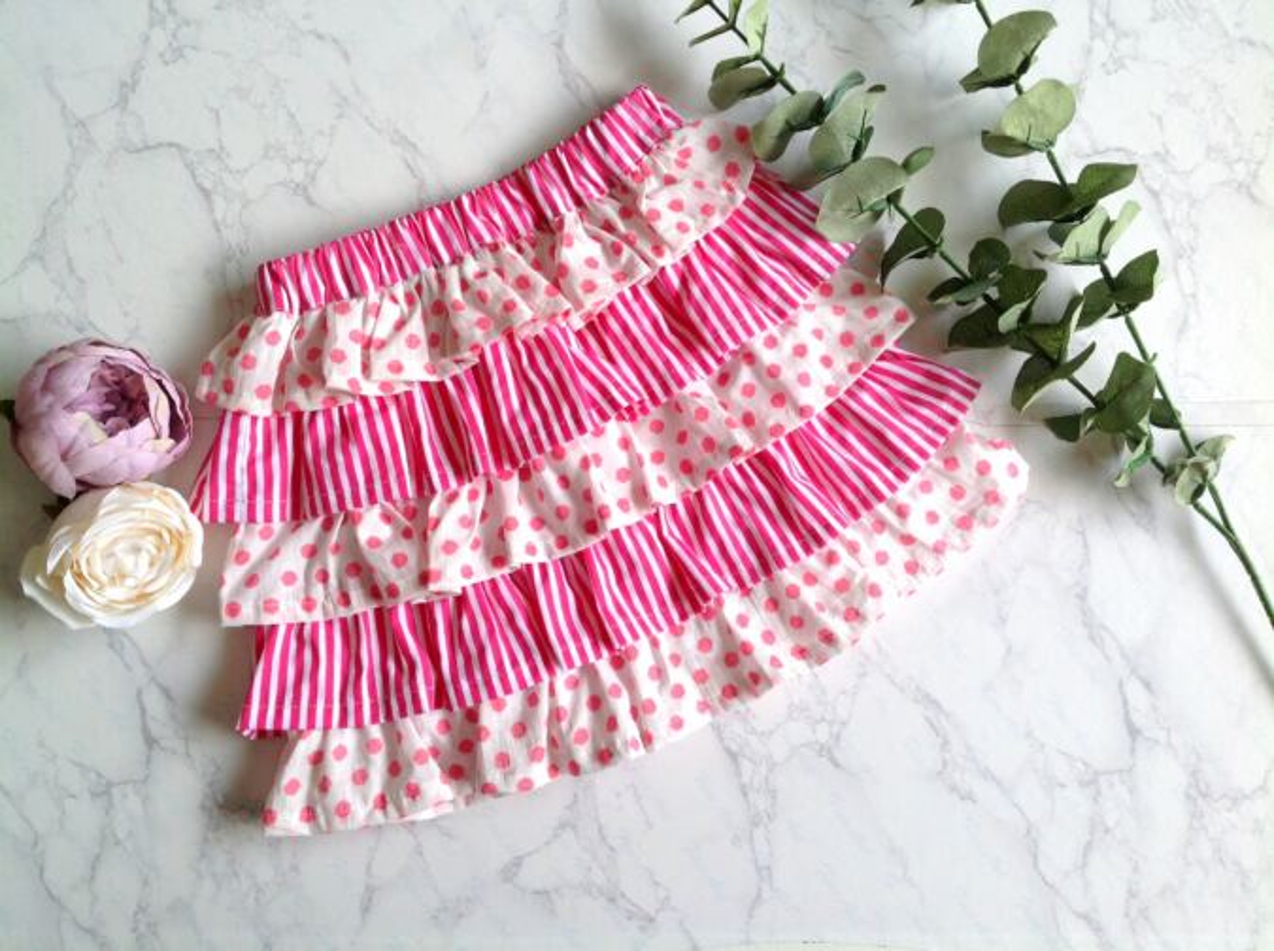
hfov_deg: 52.7
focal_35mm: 35
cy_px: 476
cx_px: 637
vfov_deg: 40.6
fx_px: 1286
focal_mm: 4.28
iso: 50
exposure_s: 1/185
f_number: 2.4
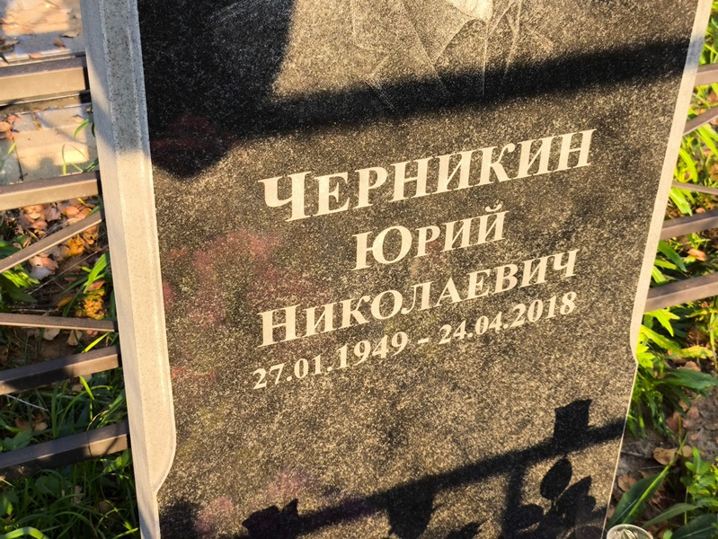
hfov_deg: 38.2
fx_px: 1038
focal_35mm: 50
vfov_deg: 29.1
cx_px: 359
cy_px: 270
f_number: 1.7
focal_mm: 4.71
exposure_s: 1/157
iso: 50
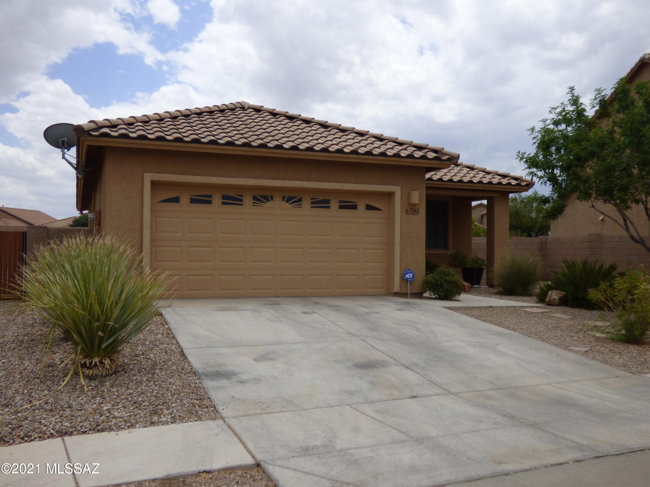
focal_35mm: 34
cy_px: 244
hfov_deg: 54.0
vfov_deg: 41.8
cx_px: 325
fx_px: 638
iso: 100
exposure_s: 1/1600
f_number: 3.4
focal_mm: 5.97
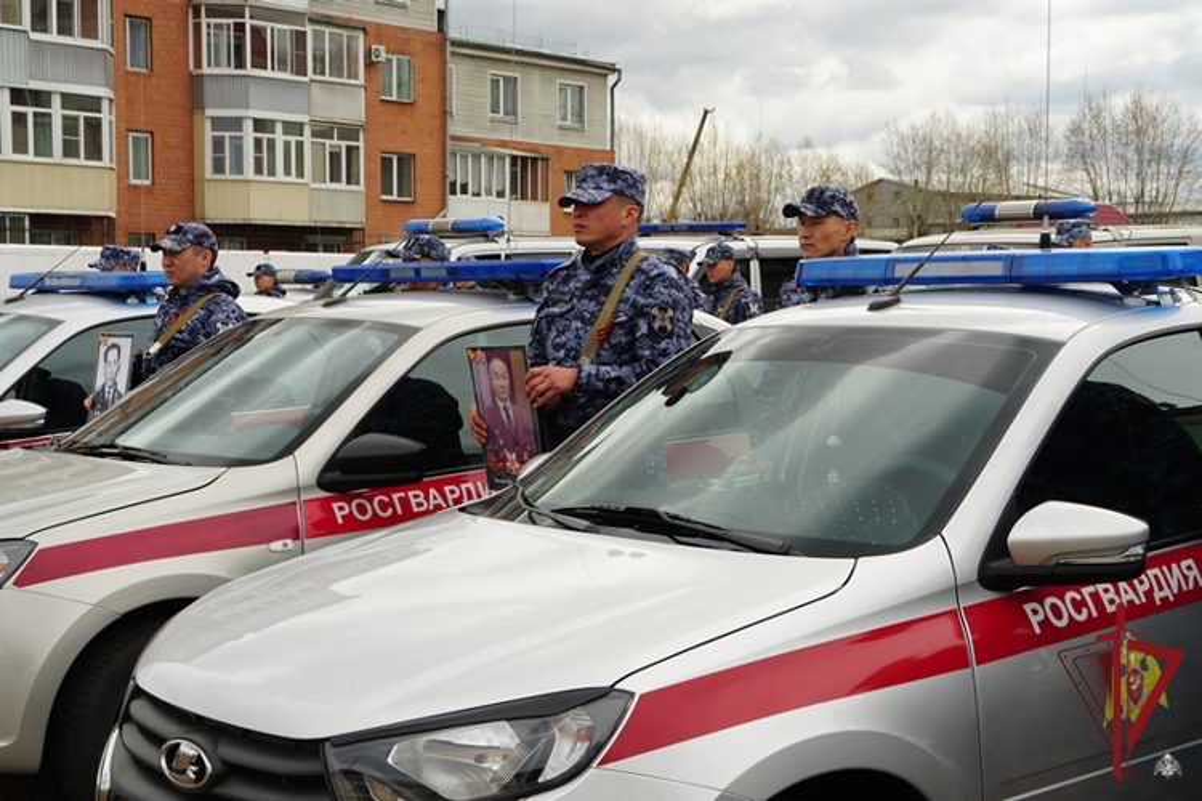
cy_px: 400
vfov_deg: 25.8
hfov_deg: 37.9
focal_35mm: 52
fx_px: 1753
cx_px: 601
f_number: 10
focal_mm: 35
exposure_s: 1/100
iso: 100
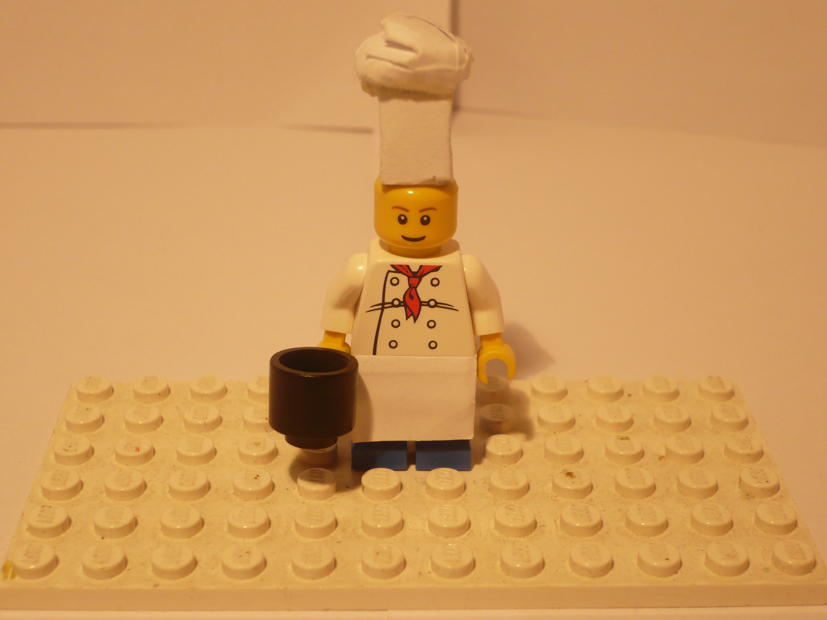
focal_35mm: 60
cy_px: 310
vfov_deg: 24.4
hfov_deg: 32.2
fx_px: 1433
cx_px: 414
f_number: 3.7
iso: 200
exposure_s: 1/30
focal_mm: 9.9
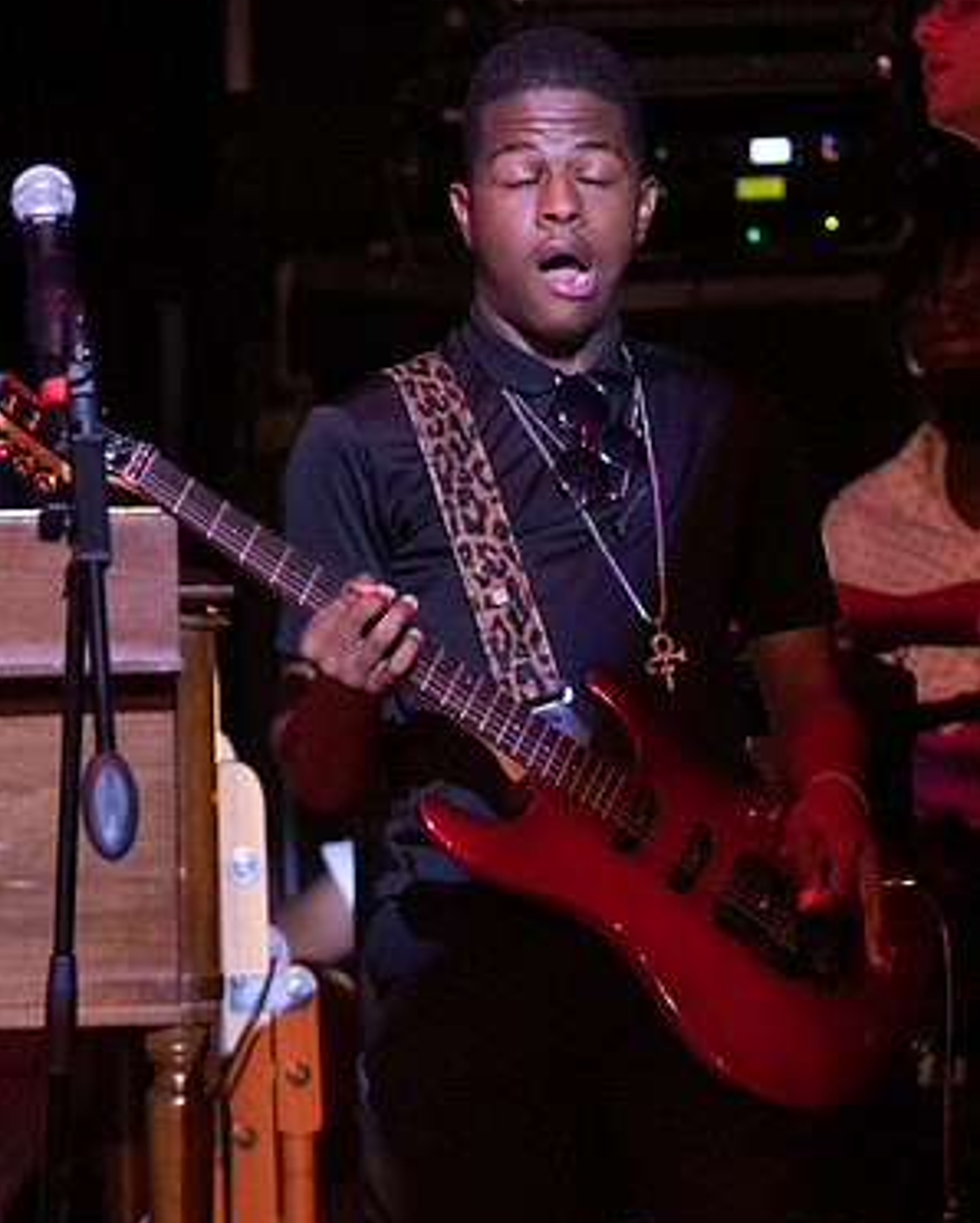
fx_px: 9708
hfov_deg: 5.8
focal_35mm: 268
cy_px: 563
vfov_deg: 7.2
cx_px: 550
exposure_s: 1/200
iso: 3200
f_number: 2.8
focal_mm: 102
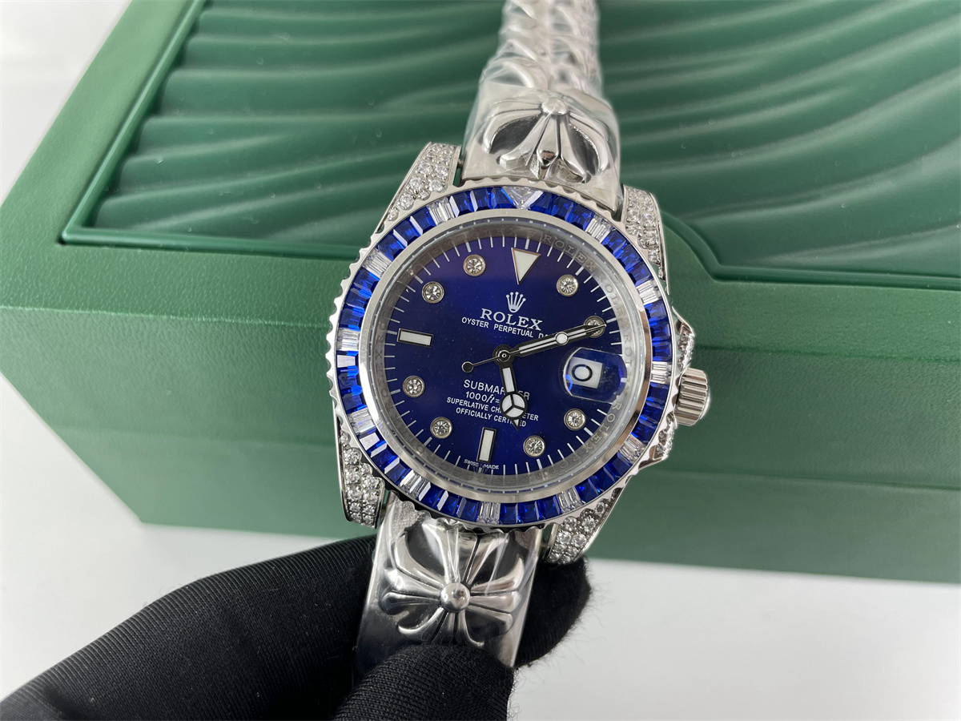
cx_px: 480
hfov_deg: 67.3
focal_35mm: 26
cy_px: 360
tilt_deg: -55.1
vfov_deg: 53.1
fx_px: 722
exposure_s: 1/100
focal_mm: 4.2
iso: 50
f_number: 1.6
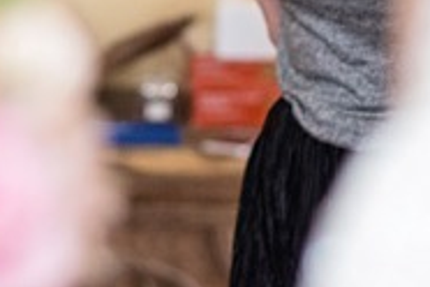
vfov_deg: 5.4
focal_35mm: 249
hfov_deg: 8.2
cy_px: -275
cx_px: -72
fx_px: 2974
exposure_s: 1/400
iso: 1400
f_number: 2.2
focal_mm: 50
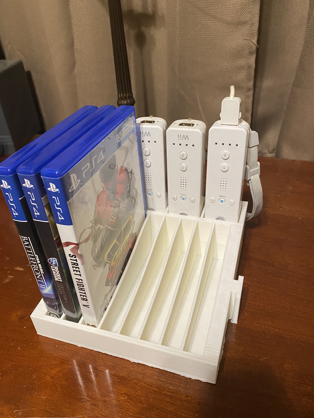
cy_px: 224
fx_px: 339
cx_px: 151
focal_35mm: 28
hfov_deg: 49.7
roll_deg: +3.5
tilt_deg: -34.4
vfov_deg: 63.4
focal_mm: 4.25
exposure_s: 1/60
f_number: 1.8
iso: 320
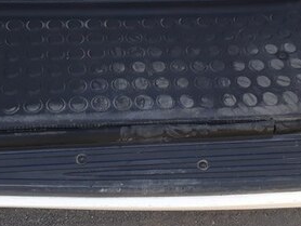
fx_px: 557
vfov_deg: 21.7
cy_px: -28
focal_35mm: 64
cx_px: 138
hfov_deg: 30.2
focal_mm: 3.6
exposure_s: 1/102
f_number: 1.9
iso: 40
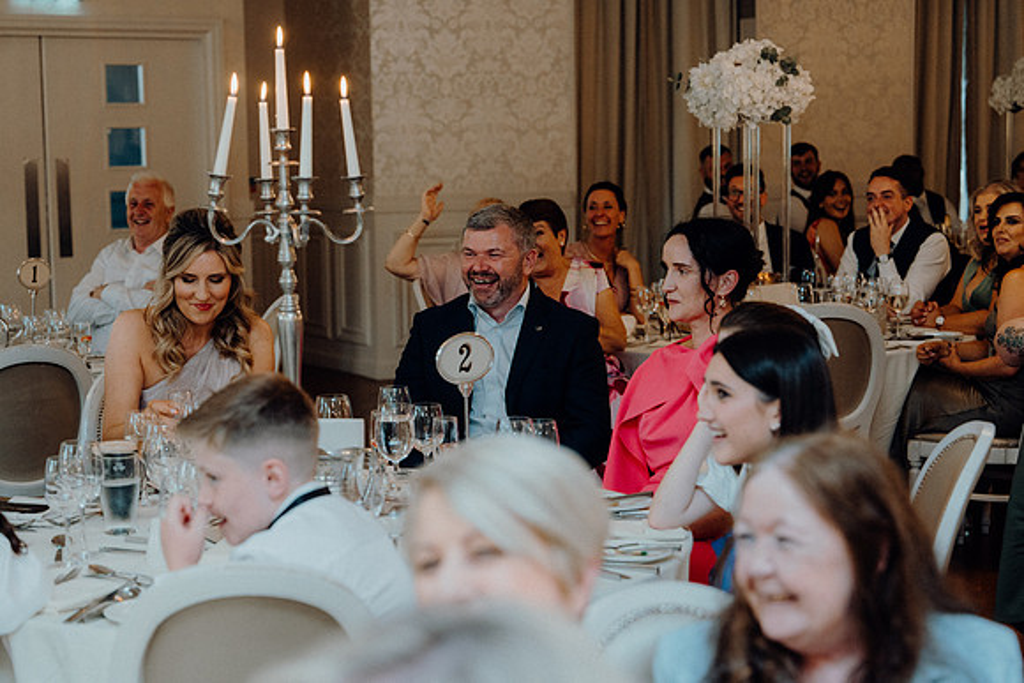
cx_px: 512
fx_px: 1991
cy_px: 342
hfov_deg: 28.8
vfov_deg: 19.5
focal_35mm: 70
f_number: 3.5
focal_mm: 70
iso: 2500
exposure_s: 1/160
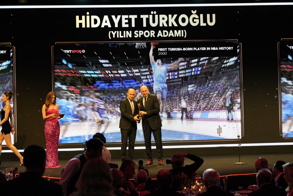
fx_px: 675
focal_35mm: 83
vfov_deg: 16.5
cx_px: 146
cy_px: 98
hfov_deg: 24.5
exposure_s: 1/400
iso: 1600
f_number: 4
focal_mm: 83
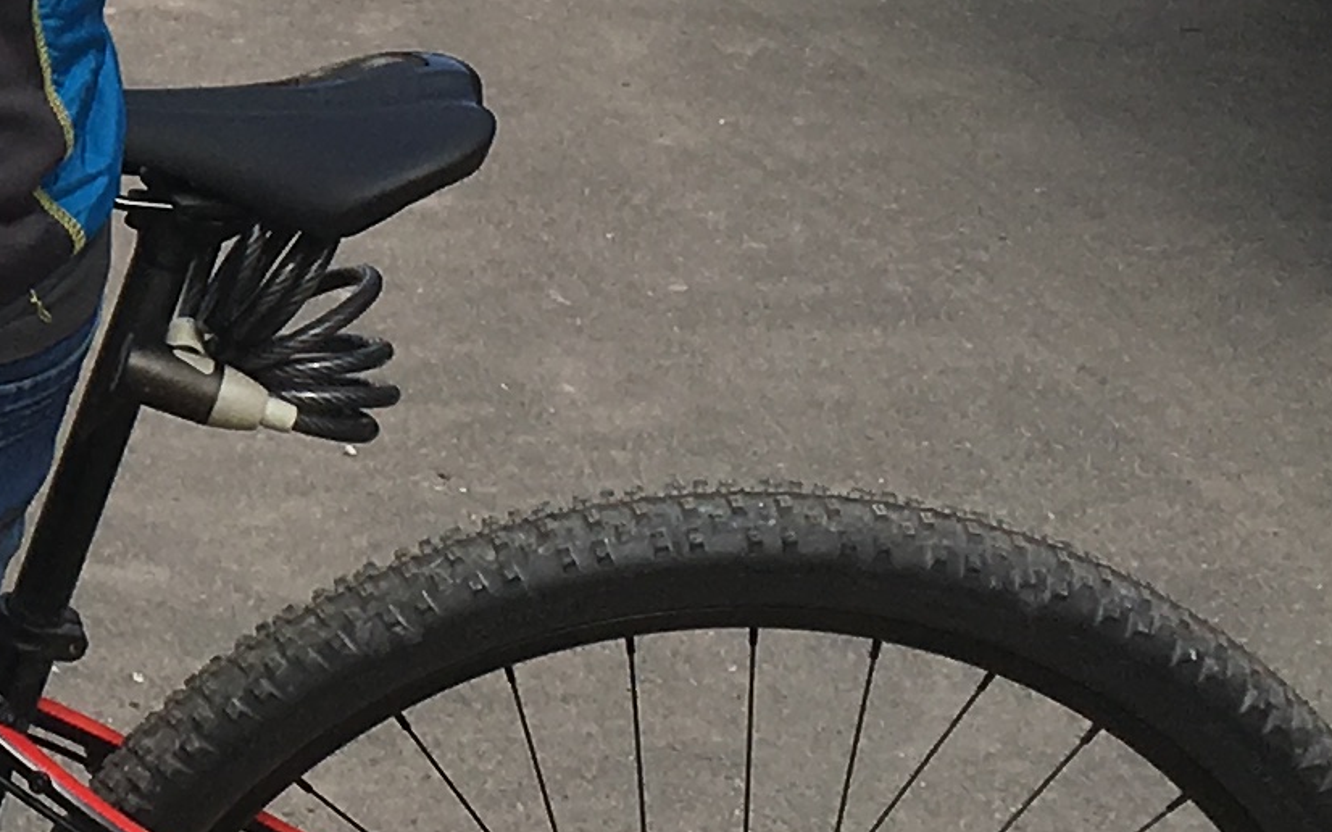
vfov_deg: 8.7
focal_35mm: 150
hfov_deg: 13.1
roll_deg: -1.0
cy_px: -68
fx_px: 5444
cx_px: -774
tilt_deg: -13.0
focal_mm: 4.15
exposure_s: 1/1304
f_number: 2.2
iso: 25
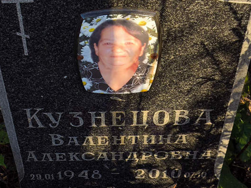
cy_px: 112
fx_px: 544
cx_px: 84
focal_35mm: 75
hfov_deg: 25.8
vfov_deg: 19.6
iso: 50
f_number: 1.7
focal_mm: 4.71
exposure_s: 1/353
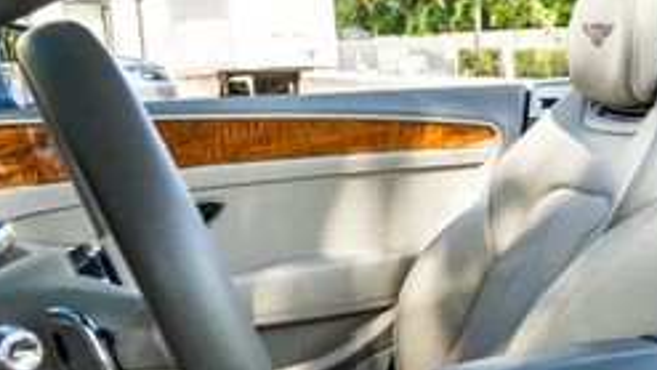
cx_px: 697
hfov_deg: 29.6
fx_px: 1132
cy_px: 264
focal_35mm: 65
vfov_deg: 18.5
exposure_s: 1/80
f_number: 8
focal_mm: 24
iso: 640
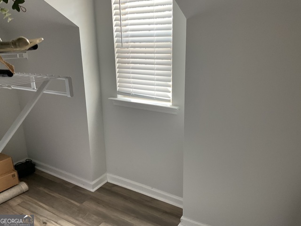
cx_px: 150
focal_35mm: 29
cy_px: 113
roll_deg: +0.8
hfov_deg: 61.7
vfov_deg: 48.2
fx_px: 252
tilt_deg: -15.8
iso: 50
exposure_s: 1/60
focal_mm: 3
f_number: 1.8
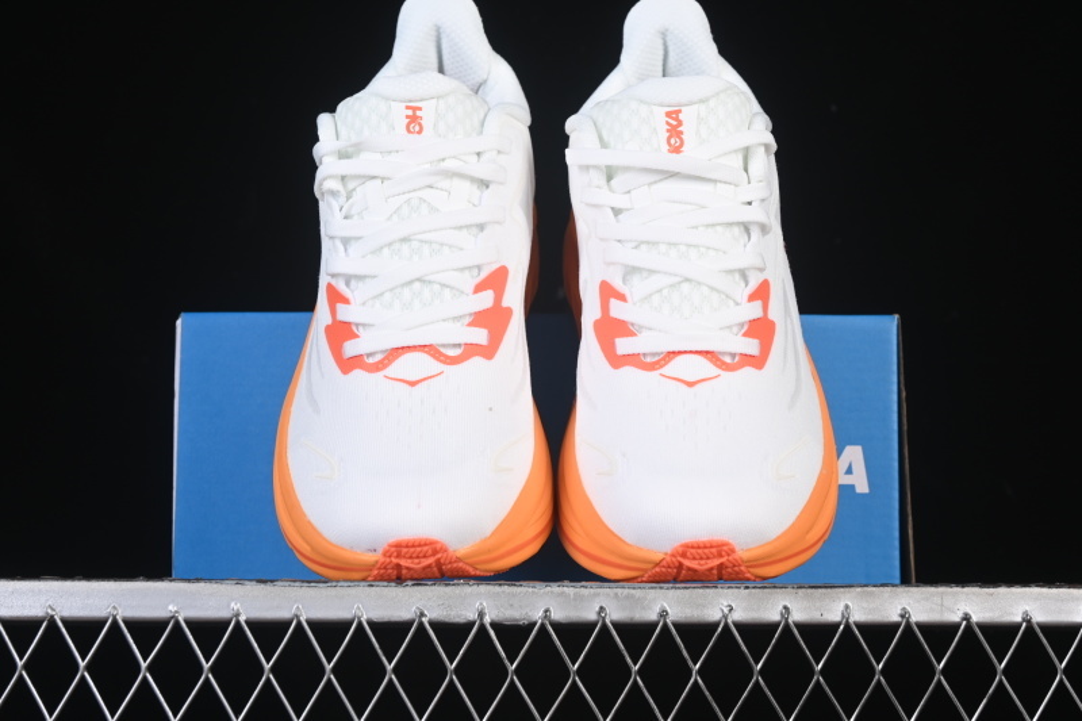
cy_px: 360
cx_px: 541
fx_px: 2254
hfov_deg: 27.0
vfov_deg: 18.2
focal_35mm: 75
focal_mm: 50
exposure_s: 1/80
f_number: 8
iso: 160
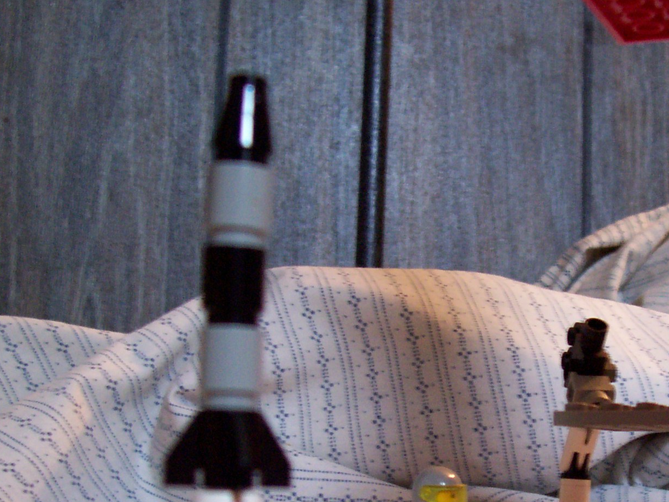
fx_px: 1237
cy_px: 472
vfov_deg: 22.3
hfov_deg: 29.7
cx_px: 519
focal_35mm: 64
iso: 160
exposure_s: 1/8
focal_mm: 5.6
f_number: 2.7
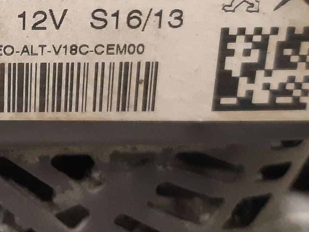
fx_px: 562
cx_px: -27
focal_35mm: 63
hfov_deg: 28.1
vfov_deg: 22.4
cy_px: -3
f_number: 1.7
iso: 400
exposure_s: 1/25
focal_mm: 3.93
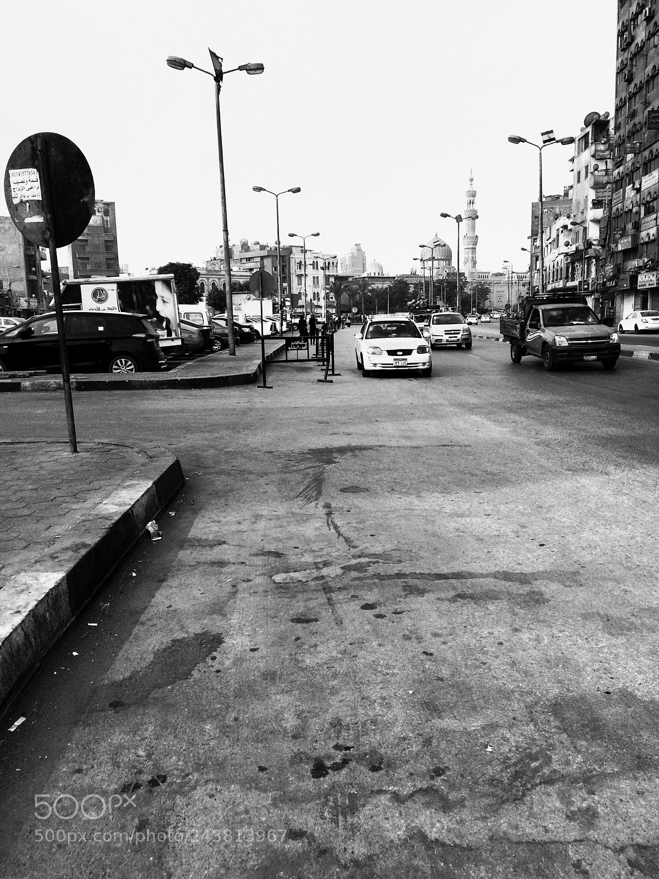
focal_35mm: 29
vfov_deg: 61.7
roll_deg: +2.2
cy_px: 440
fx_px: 736
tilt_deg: -7.9
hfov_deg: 48.2
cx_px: 330
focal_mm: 4.15
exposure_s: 1/2160
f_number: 2.2
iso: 32
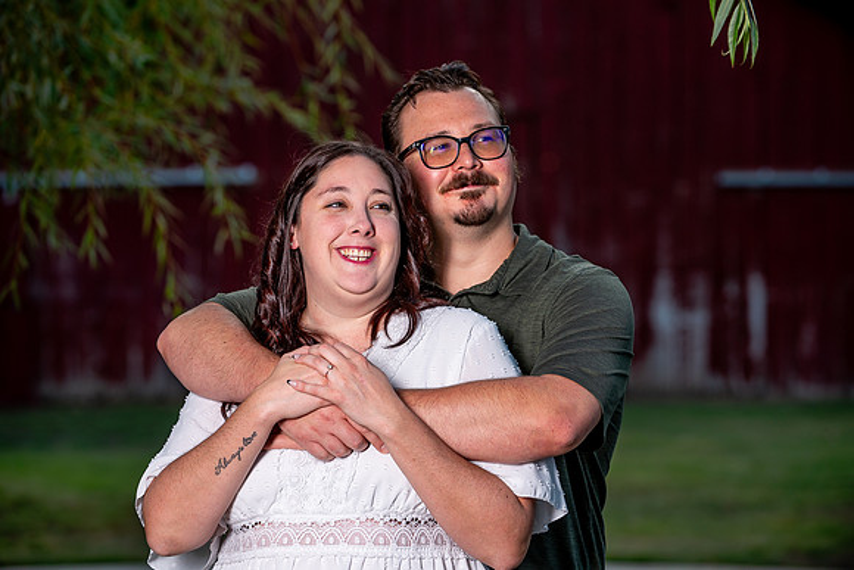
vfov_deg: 11.0
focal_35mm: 125
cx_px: 427
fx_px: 2966
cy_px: 285
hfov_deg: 16.4
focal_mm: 125
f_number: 5
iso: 80
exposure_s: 1/125
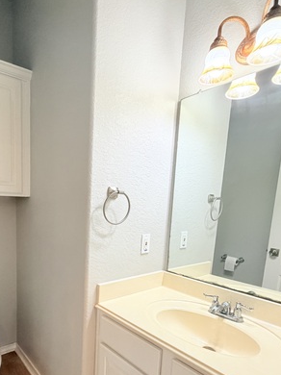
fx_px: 249
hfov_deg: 57.0
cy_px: 241
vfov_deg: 72.3
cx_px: 85
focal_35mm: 23
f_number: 2.2
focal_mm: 2.22
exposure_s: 1/120
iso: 320
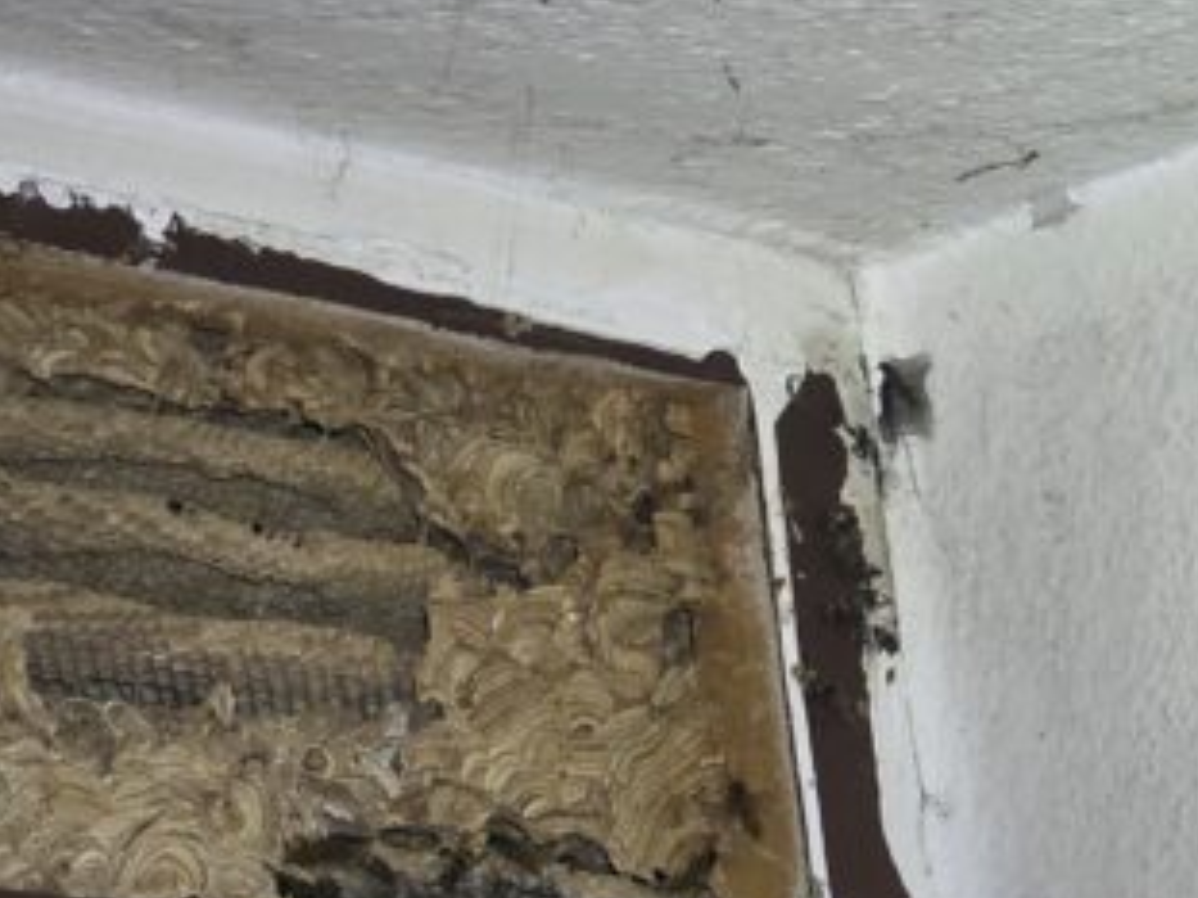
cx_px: -8
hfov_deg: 8.7
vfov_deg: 6.5
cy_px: 516
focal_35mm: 227
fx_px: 7853
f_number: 2.4
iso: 500
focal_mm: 7.9
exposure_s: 1/100
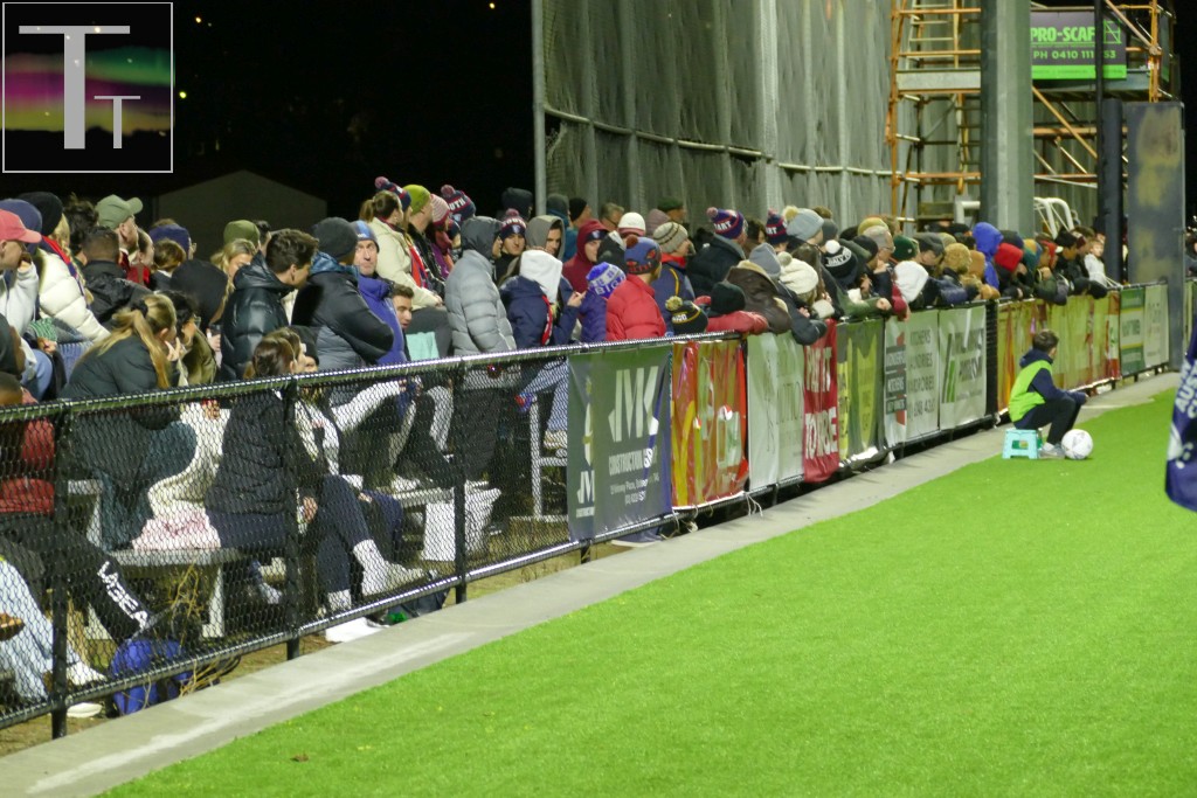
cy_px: 399
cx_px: 598
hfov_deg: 12.1
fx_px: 5653
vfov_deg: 8.1
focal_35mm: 170
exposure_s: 1/60
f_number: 4
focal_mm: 61.93
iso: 1600
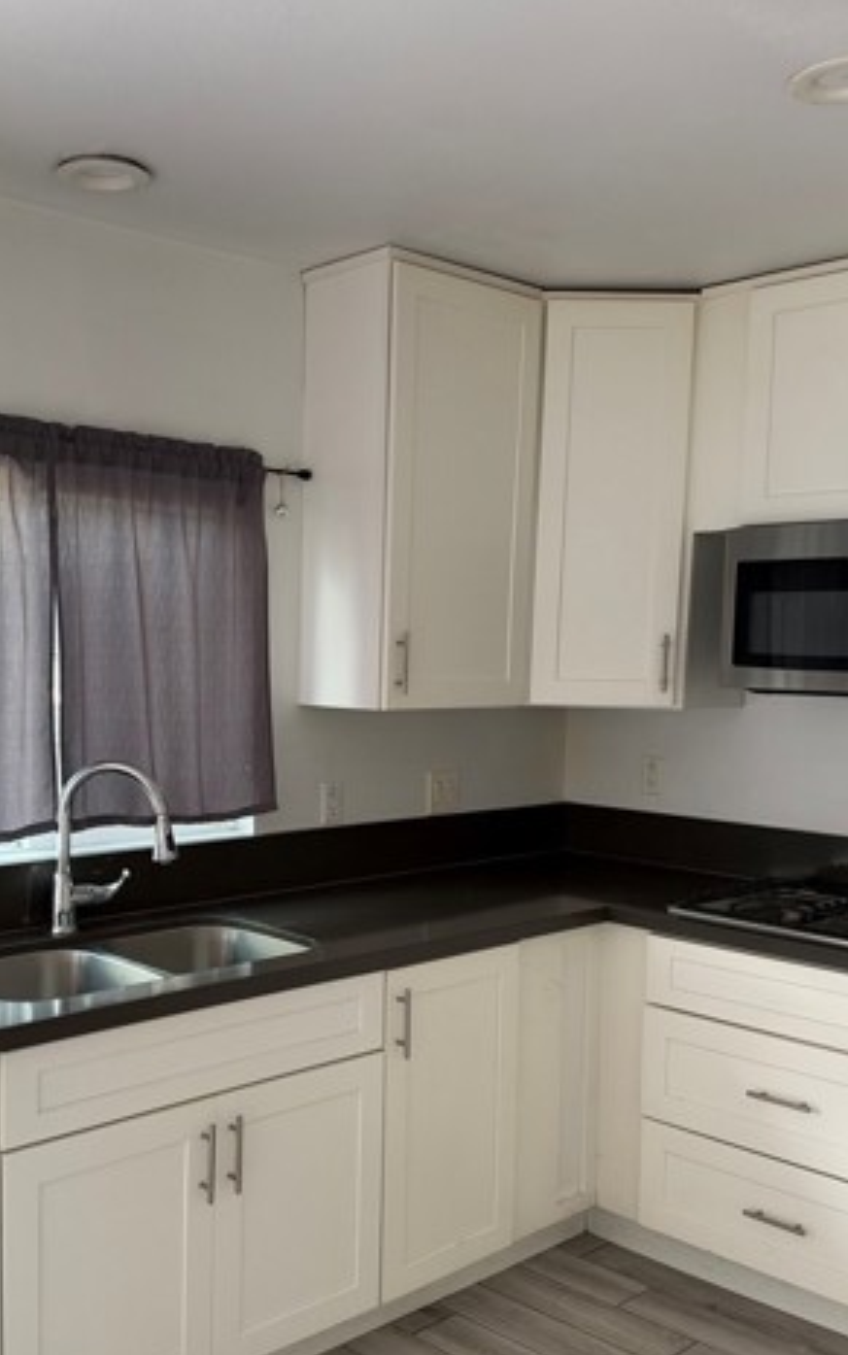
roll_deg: -1.4
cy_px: 781
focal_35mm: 35
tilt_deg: -5.5
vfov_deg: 55.1
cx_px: 338
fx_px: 1293
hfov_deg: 36.2
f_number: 1.8
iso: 250
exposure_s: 1/121
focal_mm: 6.93
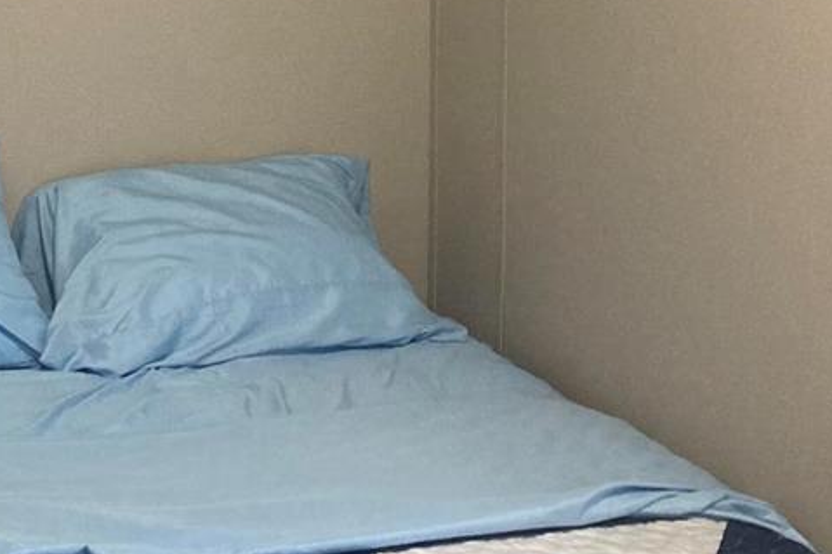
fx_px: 1686
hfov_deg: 26.7
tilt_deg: -2.7
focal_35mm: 73
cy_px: -96
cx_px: 66
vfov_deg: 17.8
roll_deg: -0.9
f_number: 1.8
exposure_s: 1/60
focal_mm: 3.99
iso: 250
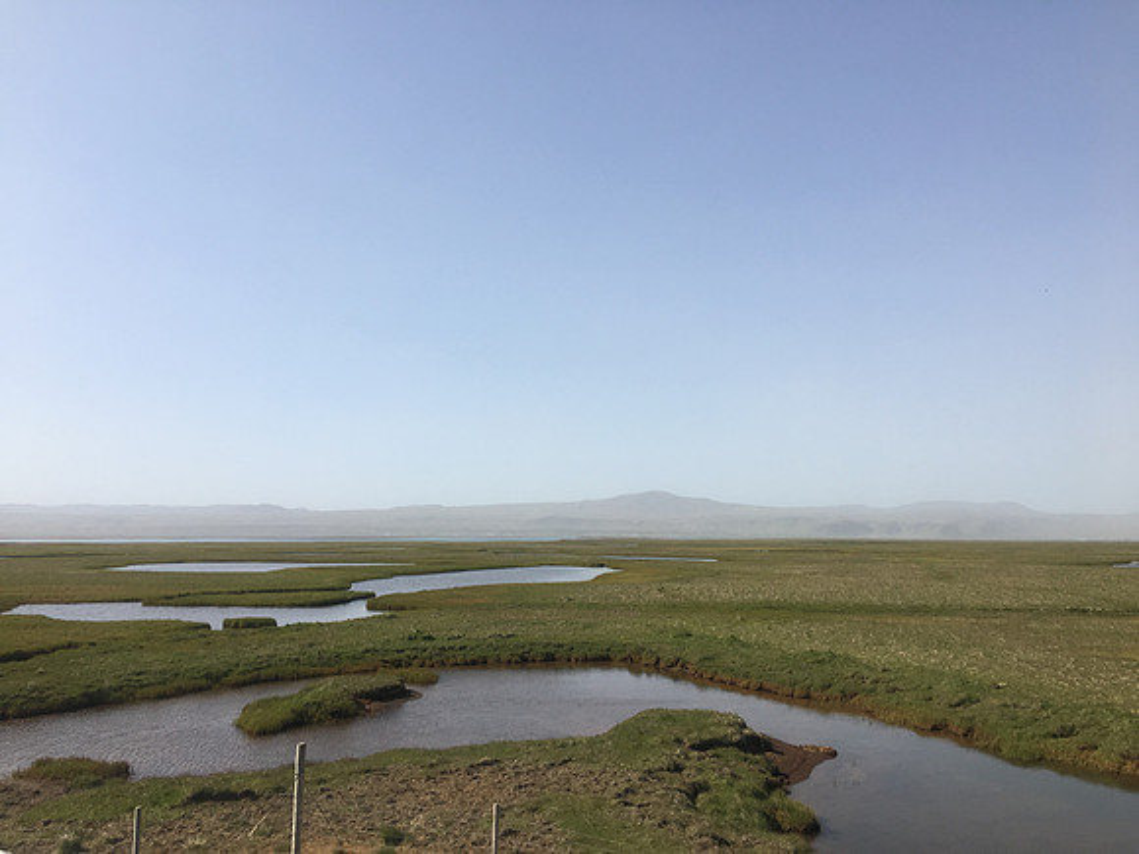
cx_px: 570
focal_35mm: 29
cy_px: 427
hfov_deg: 61.7
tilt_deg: +4.9
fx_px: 954
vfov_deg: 48.2
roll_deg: -0.3
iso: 25
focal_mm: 4.15
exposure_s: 1/1832
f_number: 2.2
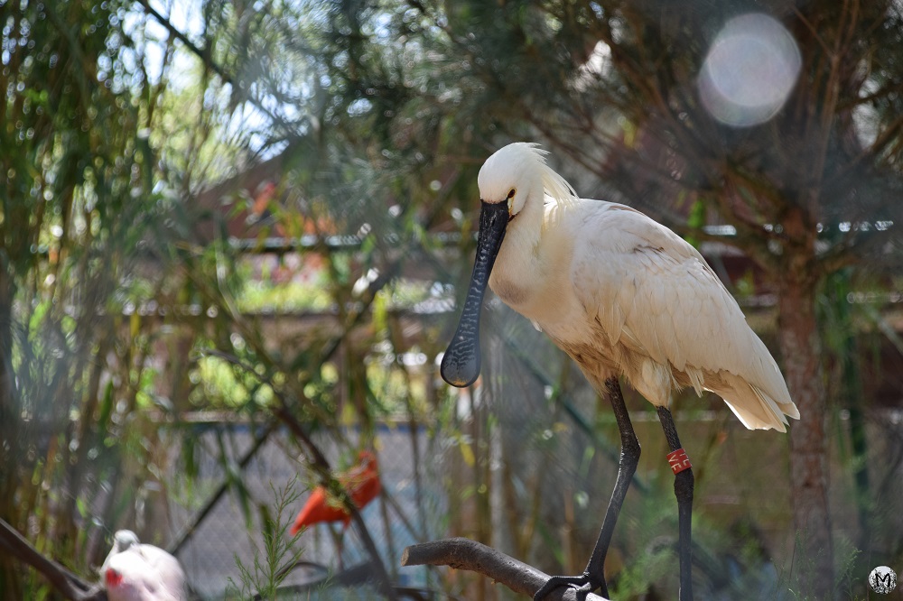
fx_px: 4363
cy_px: 300
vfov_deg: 7.9
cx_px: 452
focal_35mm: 174
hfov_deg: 11.8
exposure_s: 1/200
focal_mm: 116
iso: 400
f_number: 7.1
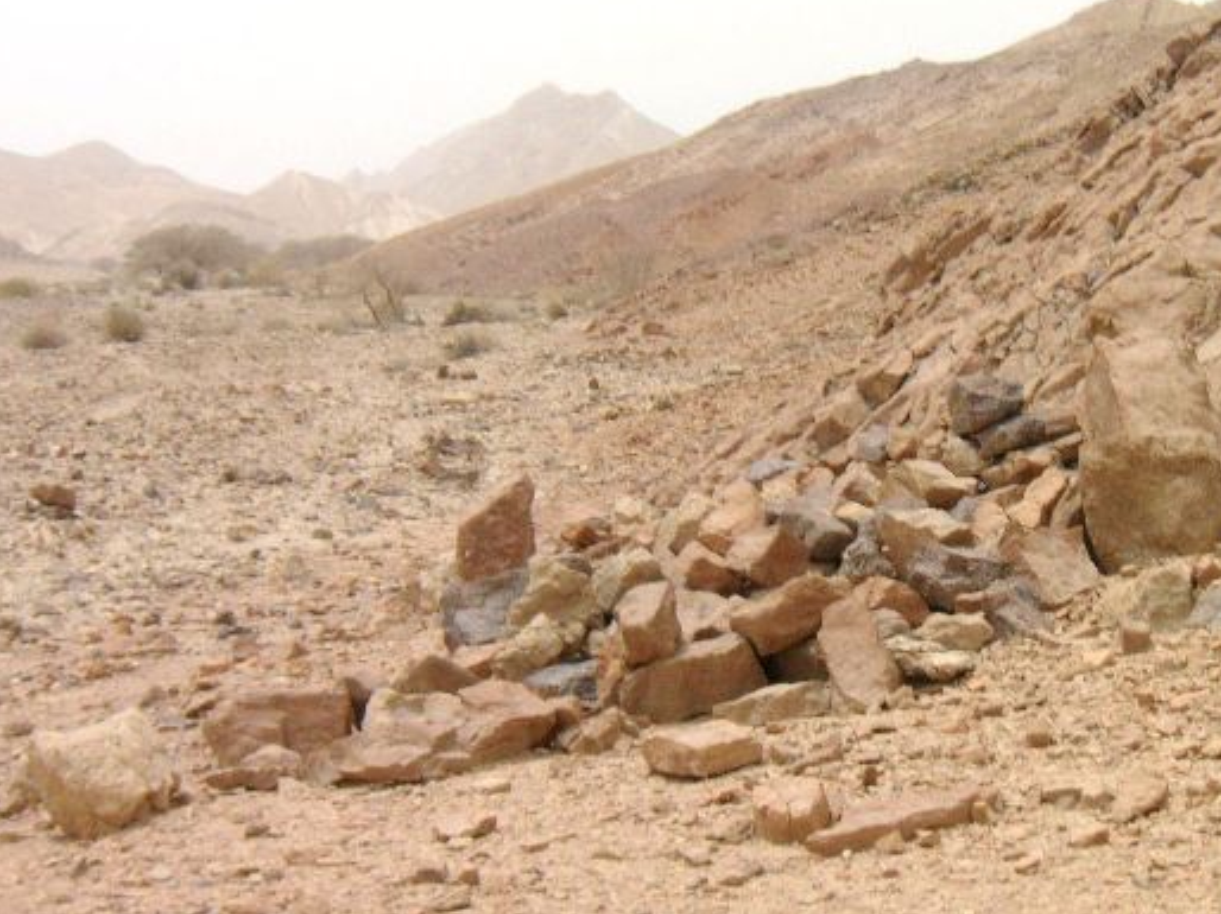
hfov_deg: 18.0
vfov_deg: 13.6
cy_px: 413
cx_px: 865
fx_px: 3843
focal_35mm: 109
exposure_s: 1/180
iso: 100
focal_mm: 11.7
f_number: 11
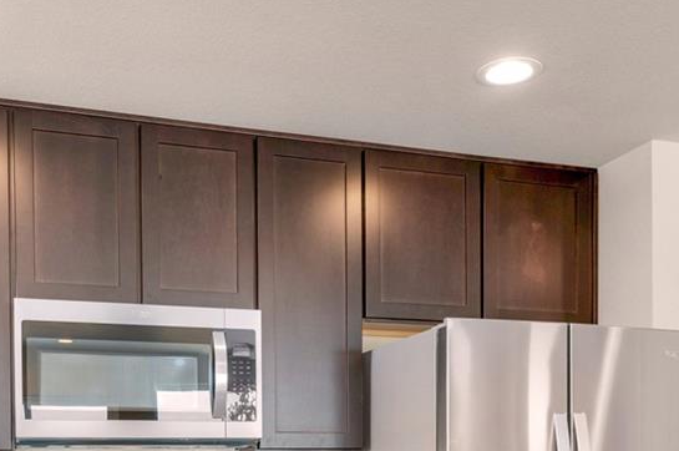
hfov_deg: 44.4
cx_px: 282
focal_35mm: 44
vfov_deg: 28.5
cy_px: 457
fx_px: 829
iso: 200
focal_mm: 15
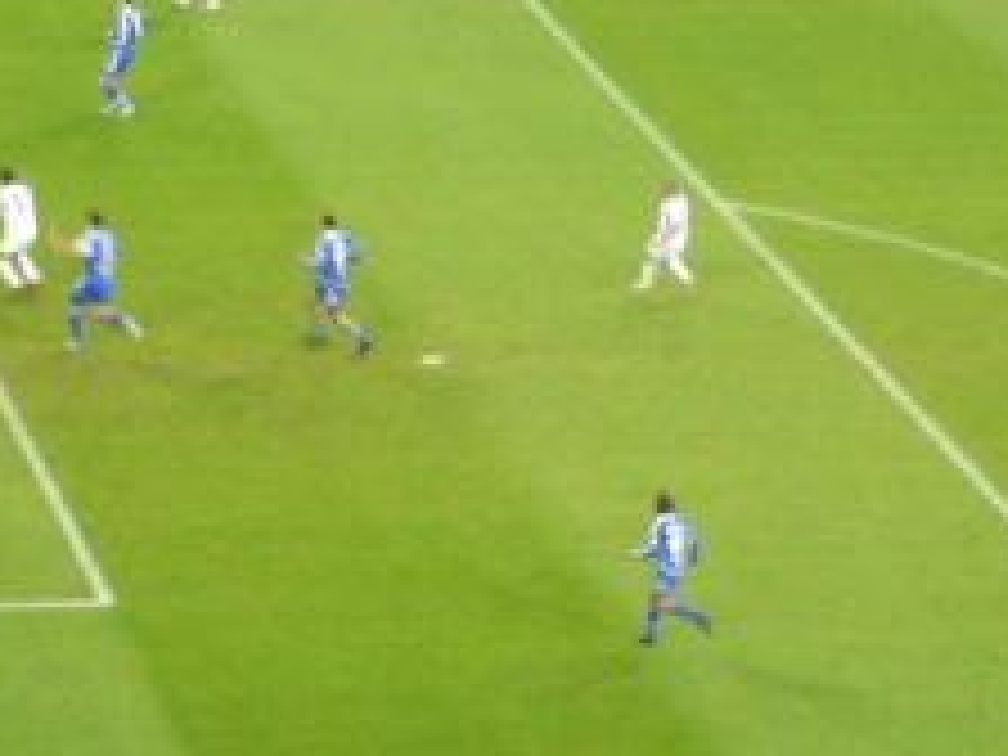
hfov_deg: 8.5
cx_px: 360
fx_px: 6814
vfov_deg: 6.3
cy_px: 304
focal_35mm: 234
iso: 200
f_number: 5
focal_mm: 17.4
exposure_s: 1/20
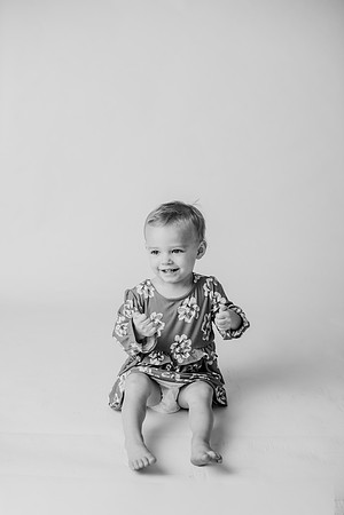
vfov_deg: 39.6
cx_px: 172
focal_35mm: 50
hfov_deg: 27.0
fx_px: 717
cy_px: 258
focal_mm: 50
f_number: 2.8
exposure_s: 1/160
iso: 100
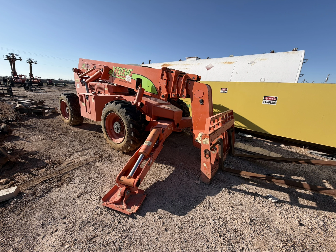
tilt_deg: -16.2
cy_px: 126
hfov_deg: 102.1
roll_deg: -2.9
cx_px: 168
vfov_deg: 85.7
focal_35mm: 14
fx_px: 136
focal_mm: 2.22
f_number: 2.2
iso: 20
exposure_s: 1/799
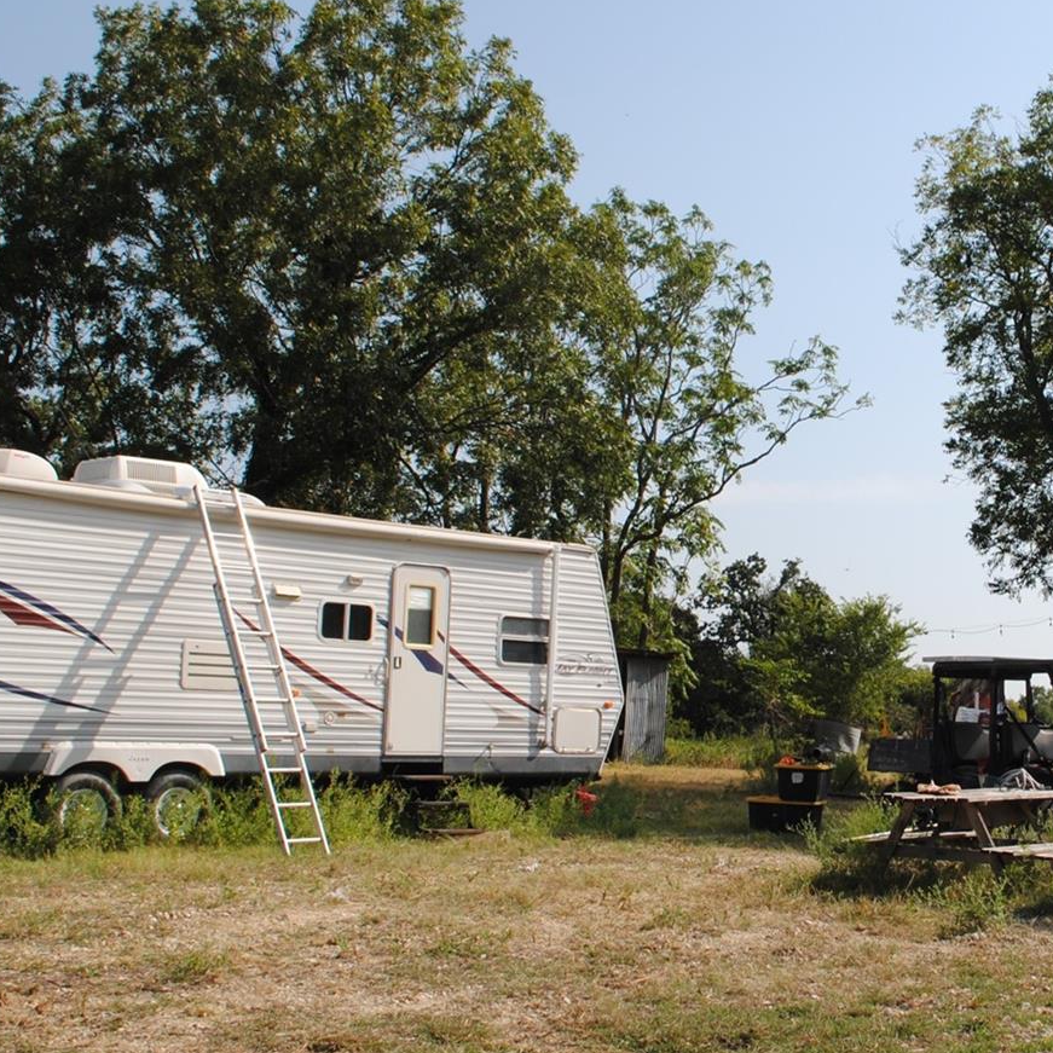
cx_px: 895
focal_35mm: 54
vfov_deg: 31.6
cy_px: 534
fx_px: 1858
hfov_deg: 30.6
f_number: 10
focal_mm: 18
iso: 100
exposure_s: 1/200
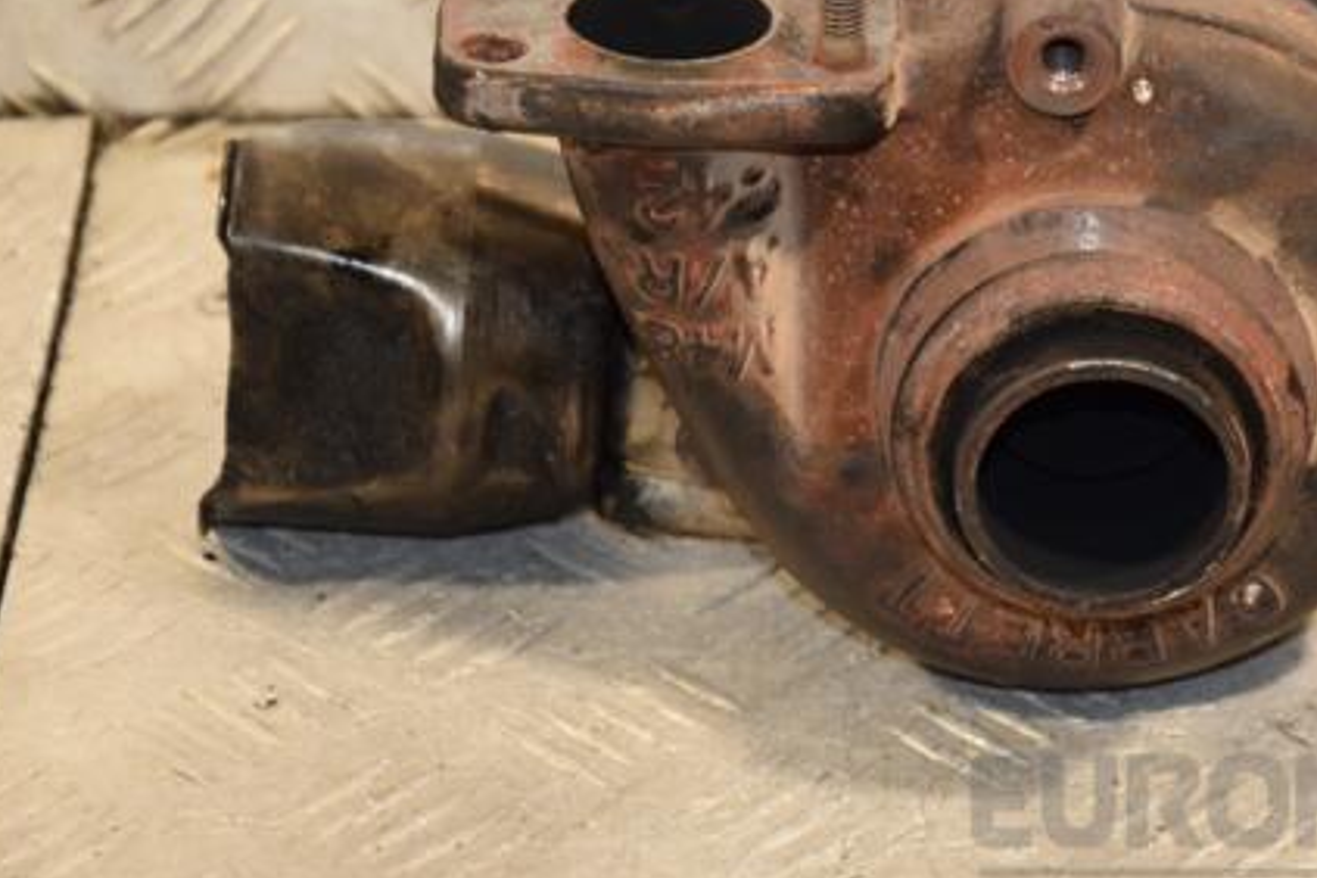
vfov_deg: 7.6
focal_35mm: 181
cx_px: 912
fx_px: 6610
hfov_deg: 11.4
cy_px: 386
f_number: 5.6
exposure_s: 1/100
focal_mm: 85
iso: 800
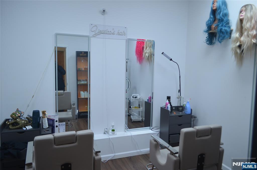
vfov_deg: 47.7
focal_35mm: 27
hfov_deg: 67.5
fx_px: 192
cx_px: 128
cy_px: 85
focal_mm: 18
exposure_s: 1/60
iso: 450
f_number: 4
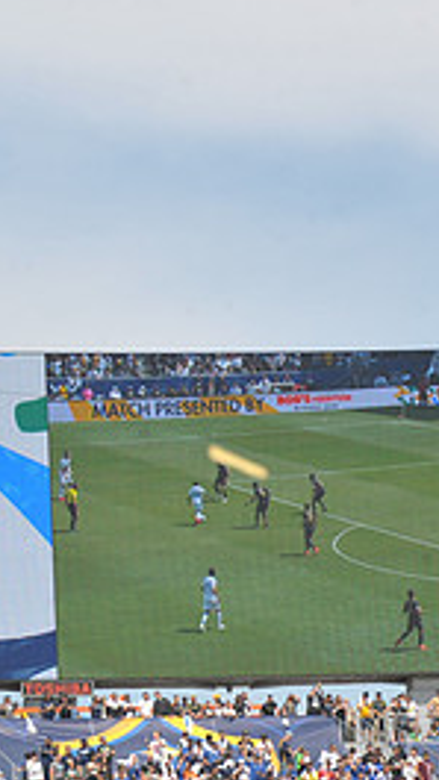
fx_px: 4844
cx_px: 50
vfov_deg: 9.2
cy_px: 556
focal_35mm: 234
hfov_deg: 5.2
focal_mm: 102
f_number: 10
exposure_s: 1/400
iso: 250
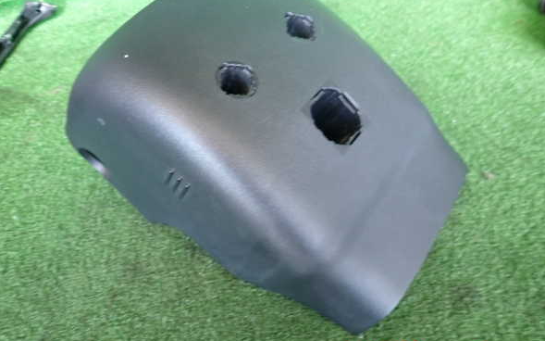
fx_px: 401
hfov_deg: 68.4
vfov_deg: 46.0
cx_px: 277
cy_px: 154
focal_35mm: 27
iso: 250
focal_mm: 4.5
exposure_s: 1/30
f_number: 2
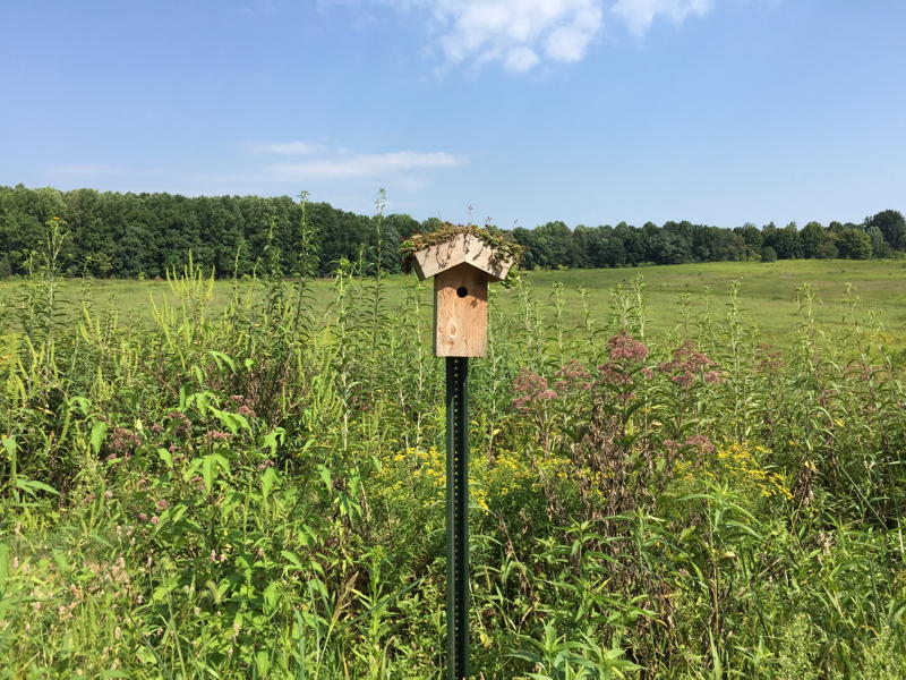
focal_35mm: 29
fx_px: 759
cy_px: 340
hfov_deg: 61.7
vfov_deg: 48.2
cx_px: 453
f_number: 2.2
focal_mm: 4.15
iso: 32
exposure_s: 1/1276
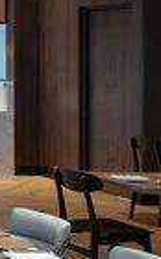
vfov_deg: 18.3
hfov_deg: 8.4
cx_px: -413
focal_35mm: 112
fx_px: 790
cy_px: 27
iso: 320
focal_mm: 24
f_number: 8
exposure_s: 1/20
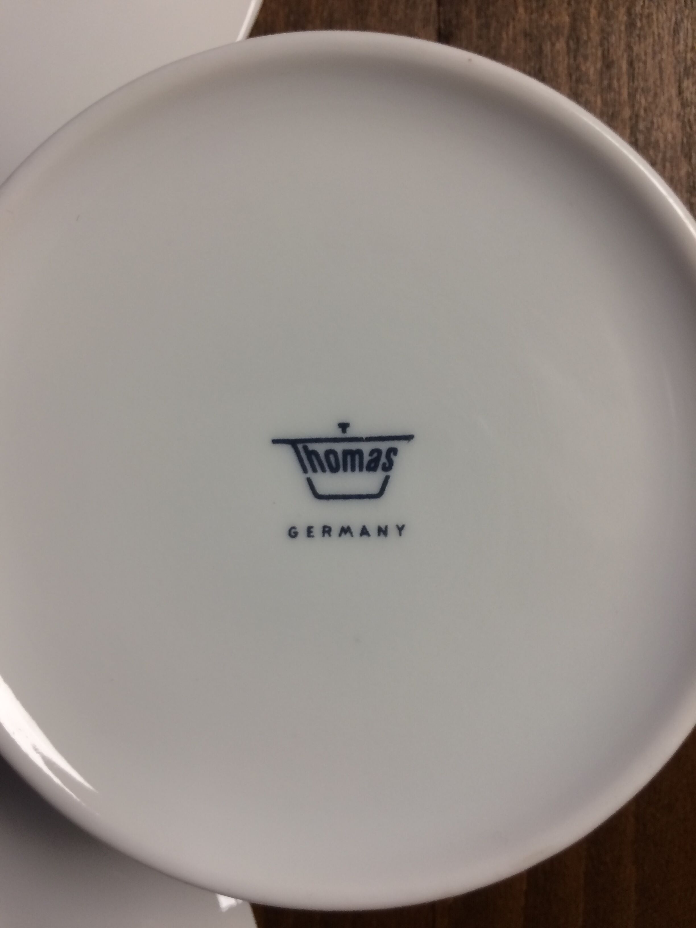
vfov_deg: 61.7
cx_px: 348
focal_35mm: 29
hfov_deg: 48.2
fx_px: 777
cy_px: 464
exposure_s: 1/33
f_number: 2.2
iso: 32
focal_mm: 4.15
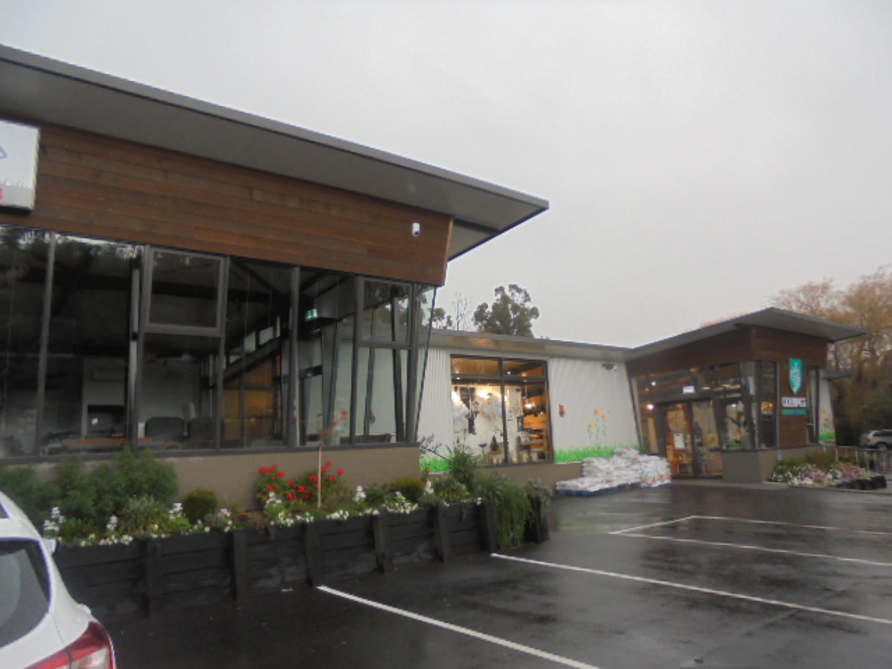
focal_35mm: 26
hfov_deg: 67.3
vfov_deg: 53.1
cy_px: 334
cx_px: 446
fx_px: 670
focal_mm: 4.6
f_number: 3.5
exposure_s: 1/50
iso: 100
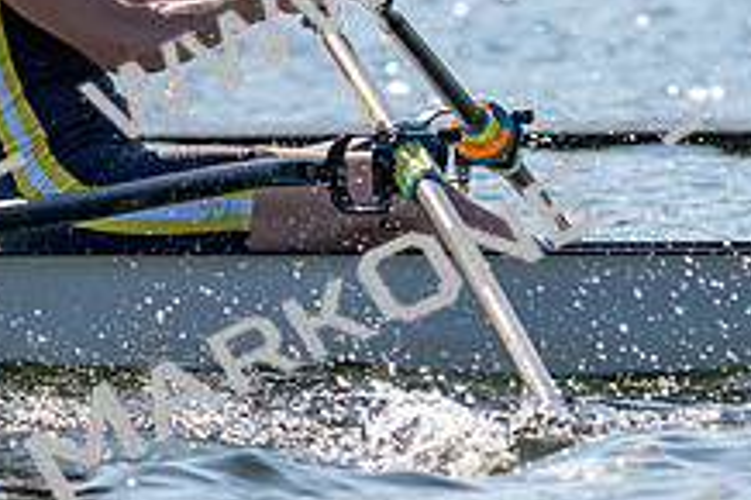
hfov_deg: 3.8
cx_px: 506
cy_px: 150
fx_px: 11214
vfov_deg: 2.6
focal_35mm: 538
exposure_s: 1/1600
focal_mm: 202
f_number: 5.6
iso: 250
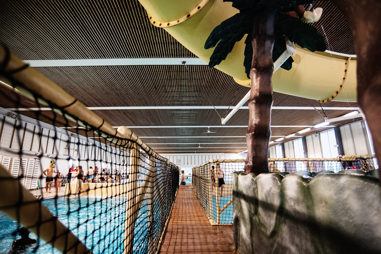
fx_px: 191
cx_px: 190
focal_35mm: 18
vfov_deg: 67.4
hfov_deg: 90.0
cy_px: 127
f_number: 3.5
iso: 1000
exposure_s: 1/40
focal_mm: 18
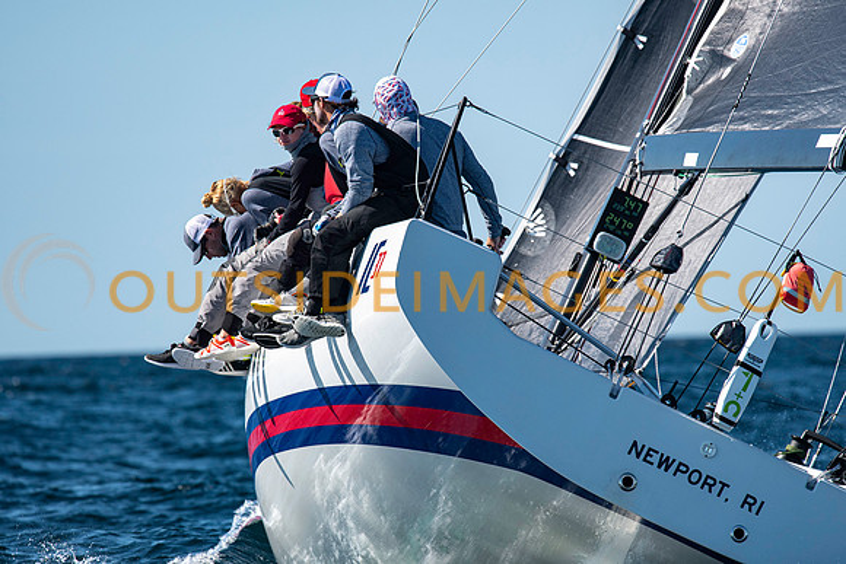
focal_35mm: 450
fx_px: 10577
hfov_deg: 4.6
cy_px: 282
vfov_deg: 3.1
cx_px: 423
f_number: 5
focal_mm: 300
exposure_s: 1/2500
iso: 320
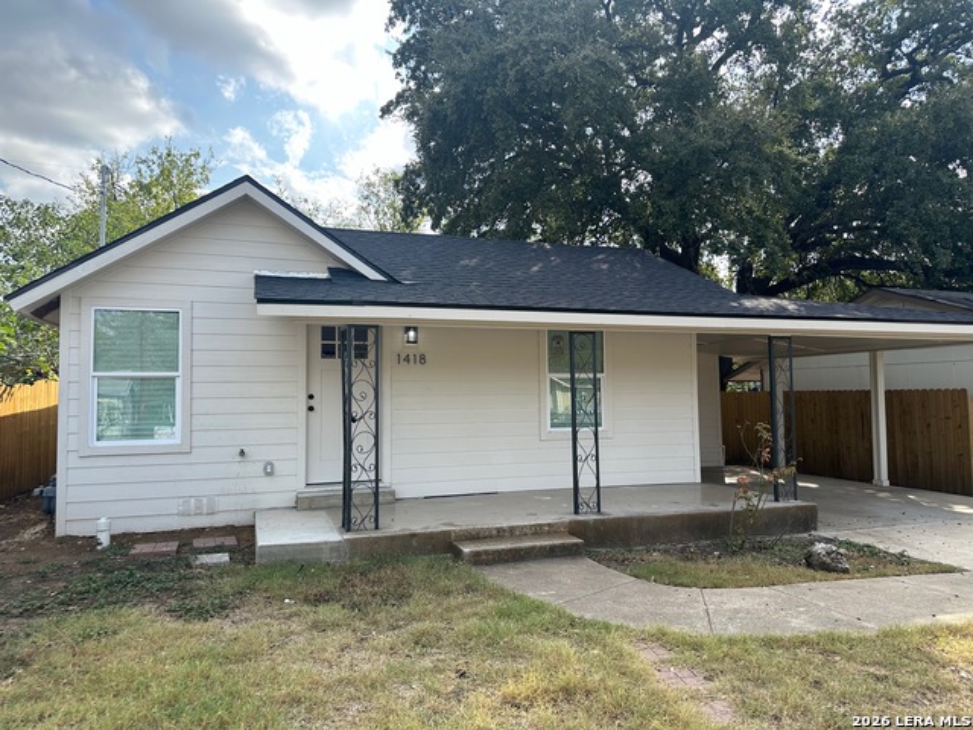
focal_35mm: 24
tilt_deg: +3.5
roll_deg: +0.2
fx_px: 675
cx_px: 486
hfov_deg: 71.6
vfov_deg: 56.8
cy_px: 365
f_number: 1.78
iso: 80
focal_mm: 6.86
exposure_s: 1/1812
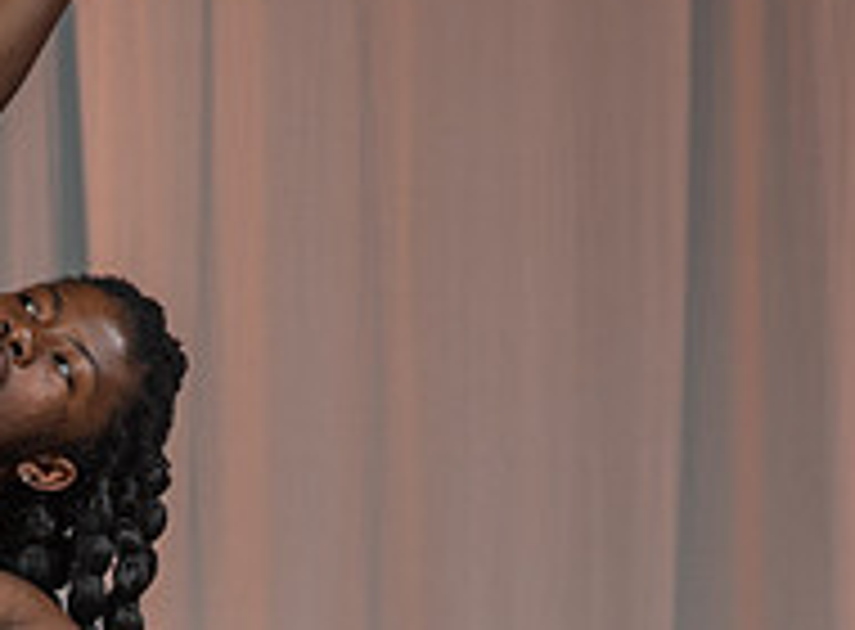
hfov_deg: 6.4
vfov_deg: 4.7
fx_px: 7633
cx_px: 200
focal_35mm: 311
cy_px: 693
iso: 125
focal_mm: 70
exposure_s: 1/160
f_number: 5
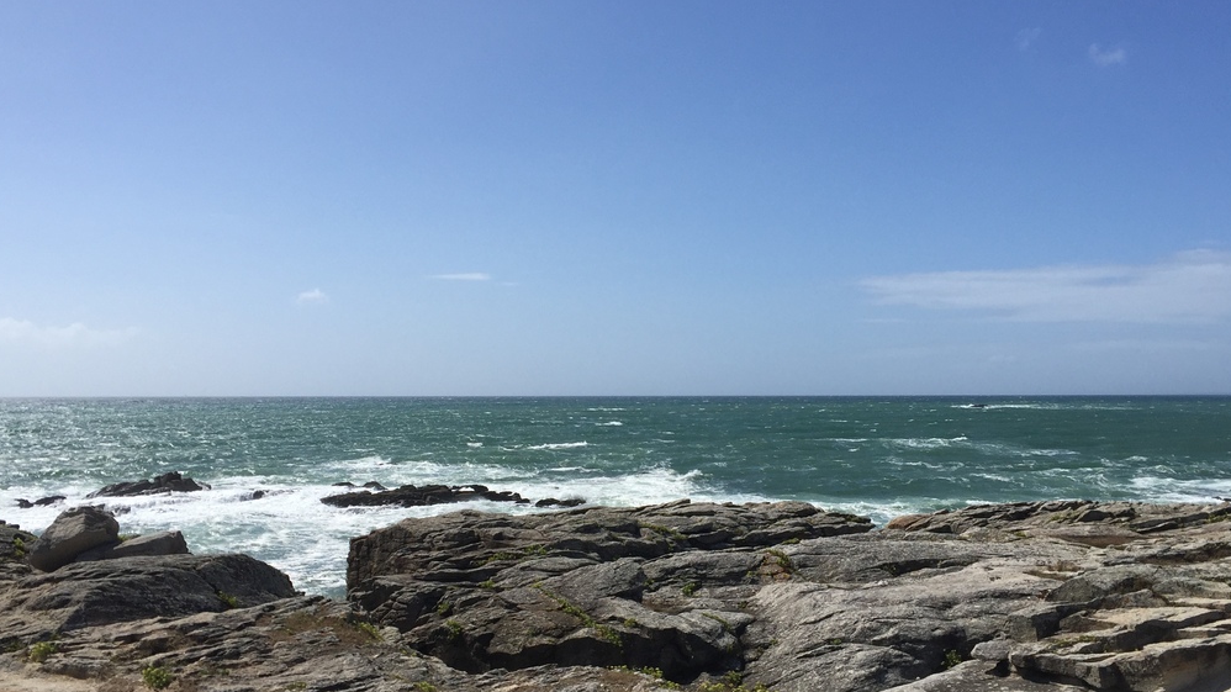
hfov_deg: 52.8
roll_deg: +0.8
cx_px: 646
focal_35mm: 38
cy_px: 424
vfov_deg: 31.1
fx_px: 1240
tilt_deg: -0.7
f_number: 2.2
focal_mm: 4.15
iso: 32
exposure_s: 1/3597
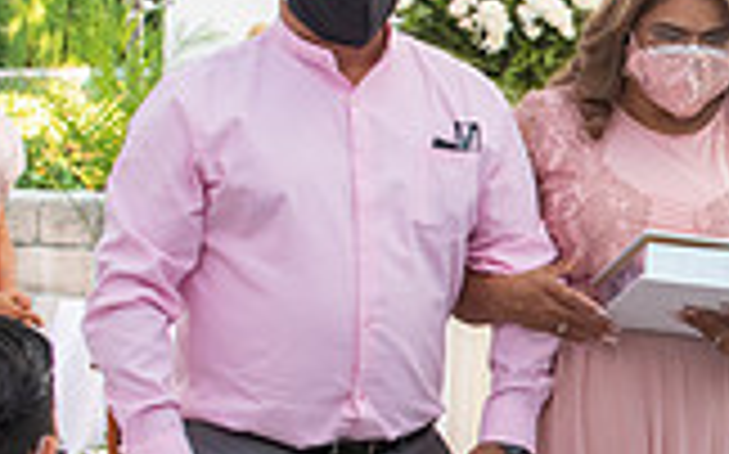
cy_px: 407
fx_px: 5797
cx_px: 990
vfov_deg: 4.5
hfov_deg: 7.1
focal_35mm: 292
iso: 800
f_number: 6.3
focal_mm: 80
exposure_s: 1/125
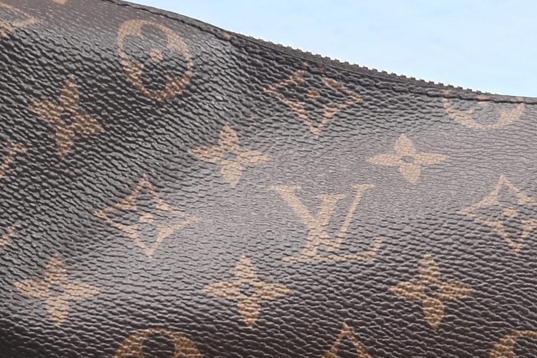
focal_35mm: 218
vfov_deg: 6.3
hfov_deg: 8.8
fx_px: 3253
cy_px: 409
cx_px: 1120
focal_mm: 38
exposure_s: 1/2
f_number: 16
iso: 100
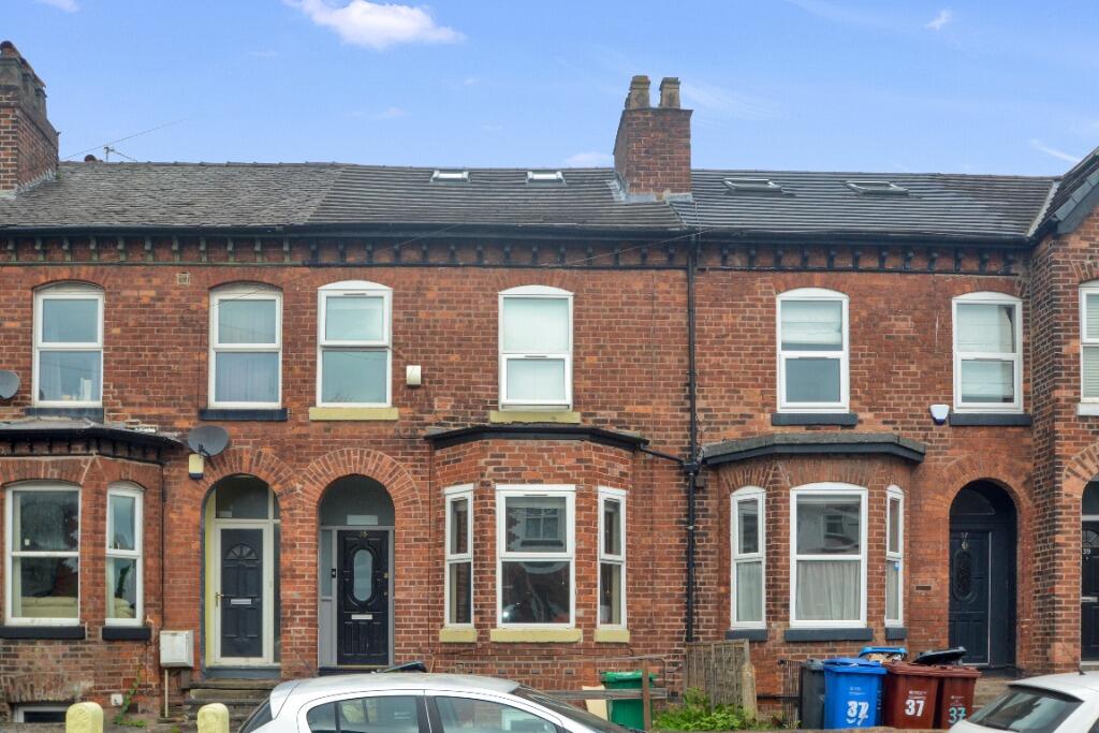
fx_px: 1099
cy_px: 366
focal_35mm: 36
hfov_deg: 53.1
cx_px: 550
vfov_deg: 36.9
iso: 400
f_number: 9
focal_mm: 24
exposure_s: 1/200
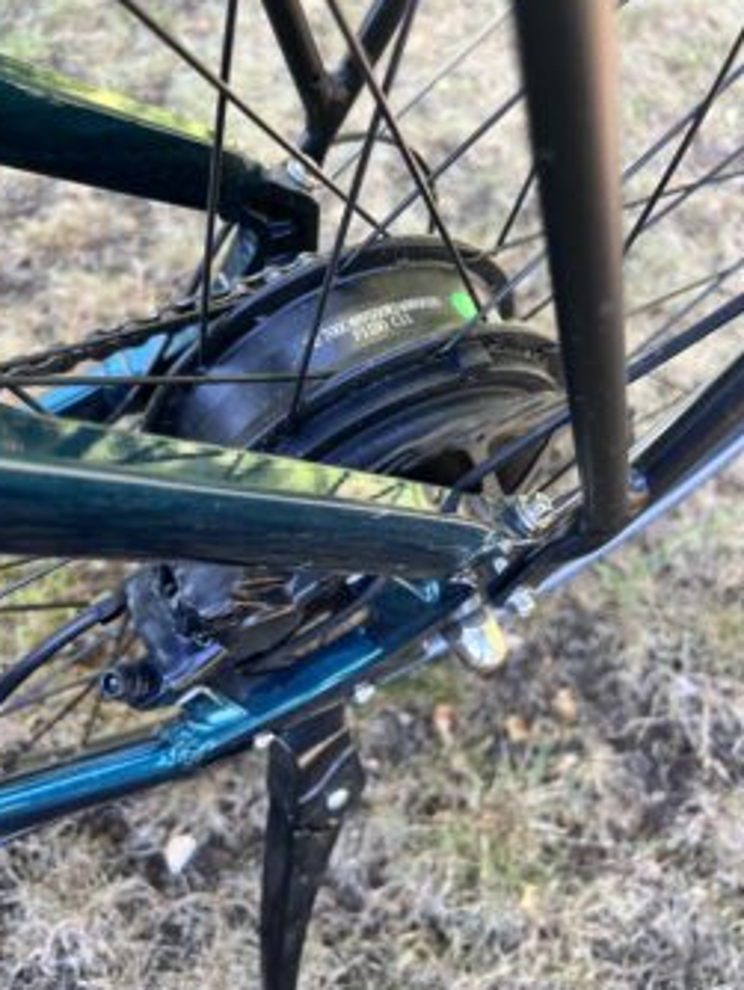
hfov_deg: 49.8
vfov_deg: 63.4
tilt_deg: -50.4
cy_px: 495
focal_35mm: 28
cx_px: 359
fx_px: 801
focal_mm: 5.7
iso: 64
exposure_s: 1/121
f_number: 1.5
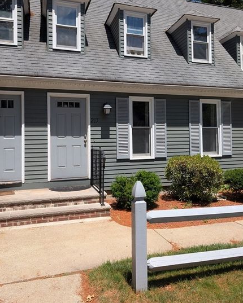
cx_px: 131
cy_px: 129
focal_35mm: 29
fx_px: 261
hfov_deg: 50.0
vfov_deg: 60.1
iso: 21
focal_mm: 6.9
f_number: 1.68
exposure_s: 1/873
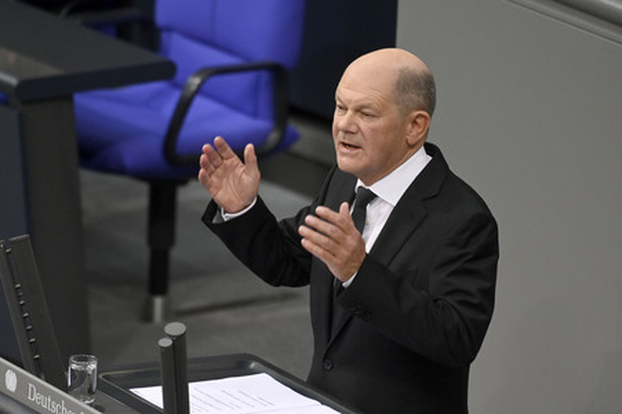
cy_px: 207
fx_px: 7079
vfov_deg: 3.3
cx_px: 311
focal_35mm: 410
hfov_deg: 5.0
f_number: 5.6
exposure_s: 1/400
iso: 8000
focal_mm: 410
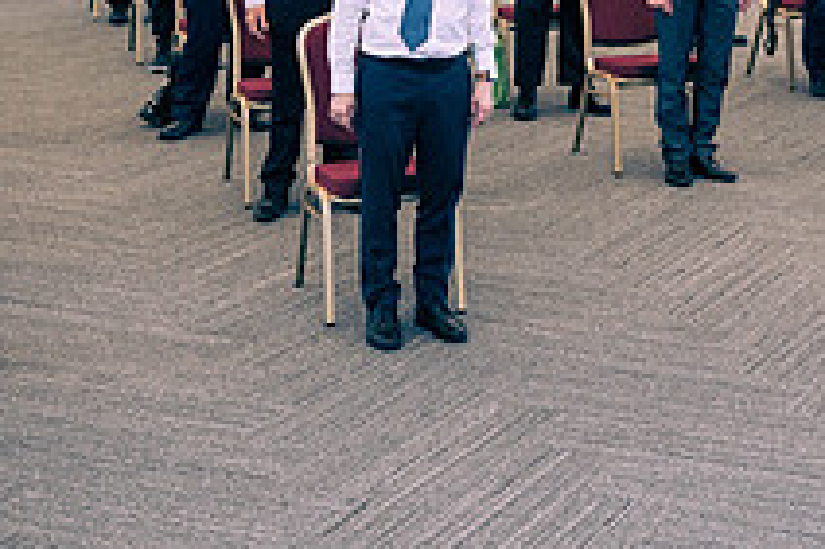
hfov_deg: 22.6
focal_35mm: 89
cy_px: -119
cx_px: 662
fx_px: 2038
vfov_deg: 14.8
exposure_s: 1/125
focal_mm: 32.5
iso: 1000
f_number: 5
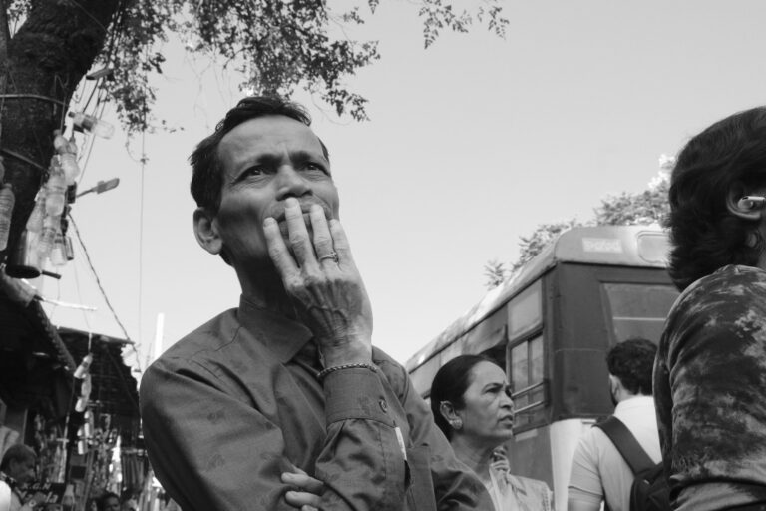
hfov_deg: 54.4
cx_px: 383
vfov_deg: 37.9
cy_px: 256
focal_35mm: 35
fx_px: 745
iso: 1250
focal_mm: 23.3
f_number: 10
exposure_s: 1/250
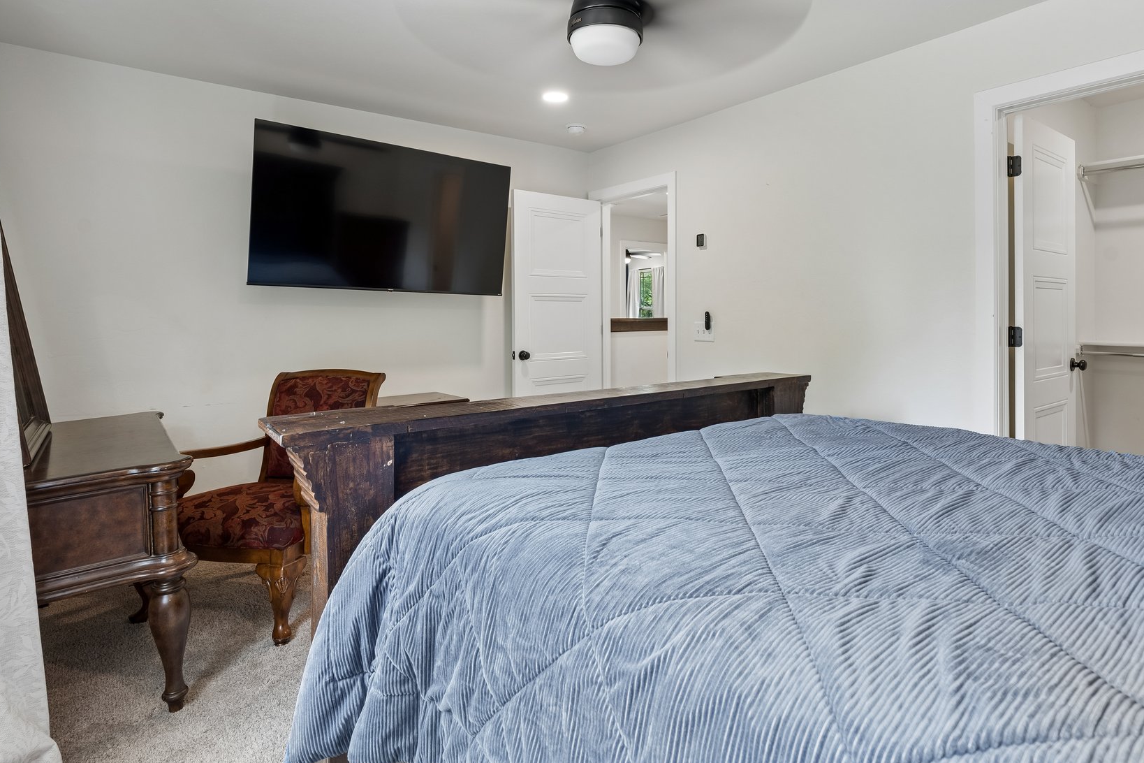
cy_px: 320
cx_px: 626
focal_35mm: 20
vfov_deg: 61.6
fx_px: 636
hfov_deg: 83.7
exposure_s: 1/40
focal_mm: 16
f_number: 8
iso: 200
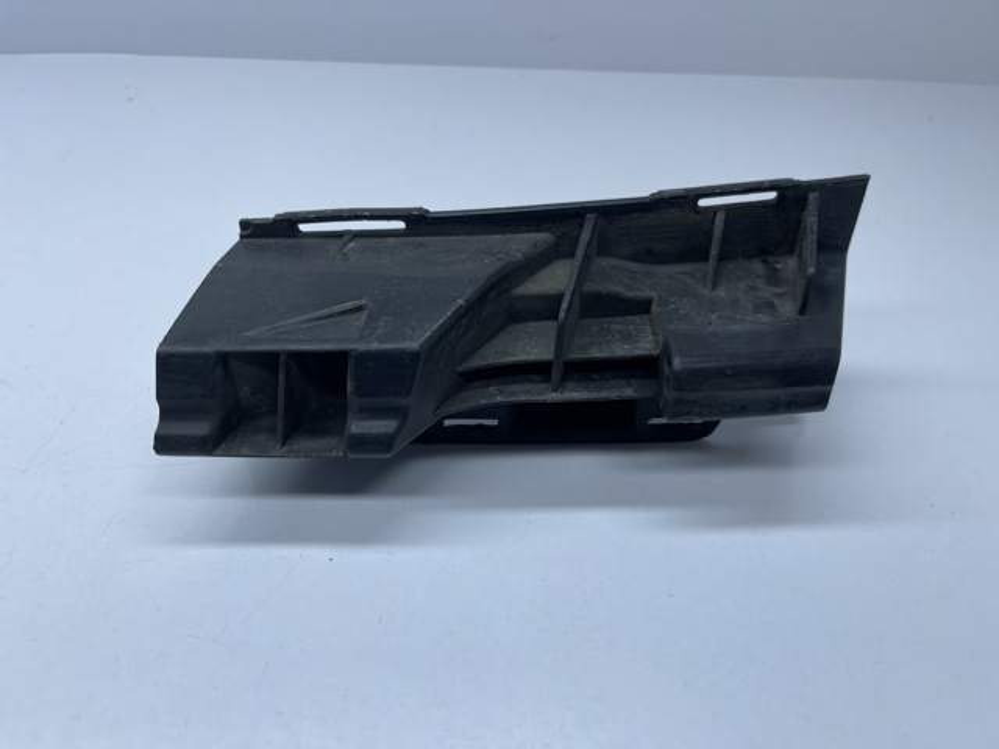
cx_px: 500
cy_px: 374
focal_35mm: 25
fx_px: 721
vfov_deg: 54.9
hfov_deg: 69.4
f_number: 1.6
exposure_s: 1/953
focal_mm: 5.1
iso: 32
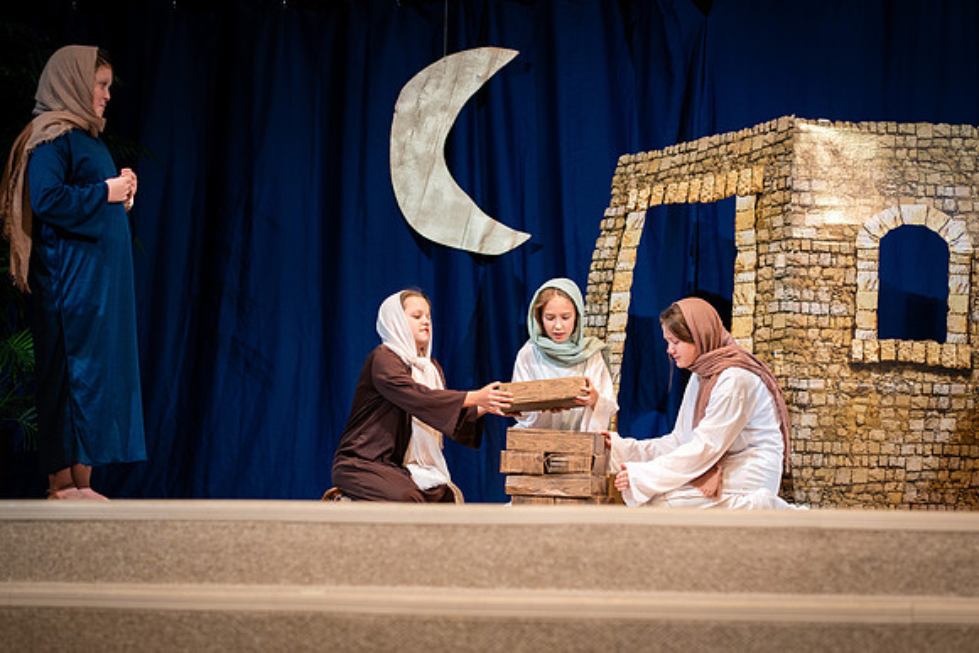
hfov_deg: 22.8
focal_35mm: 89
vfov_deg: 15.3
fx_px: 2430
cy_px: 326
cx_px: 490
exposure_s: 1/250
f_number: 2.8
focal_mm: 85
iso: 800
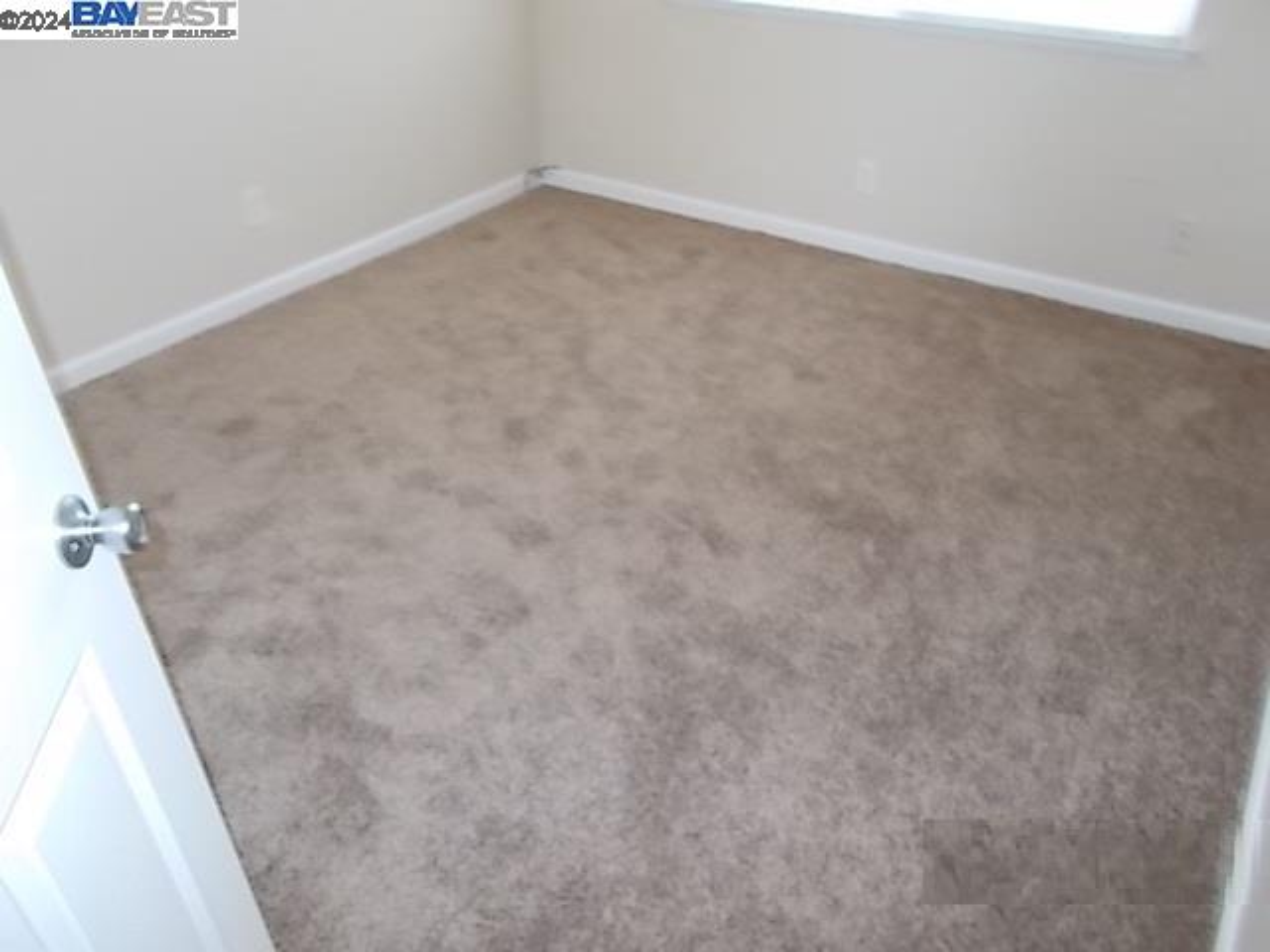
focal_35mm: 26
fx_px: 954
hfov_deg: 67.3
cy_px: 476
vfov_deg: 53.1
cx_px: 635
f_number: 3.2
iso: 200
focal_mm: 4.6
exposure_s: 1/25
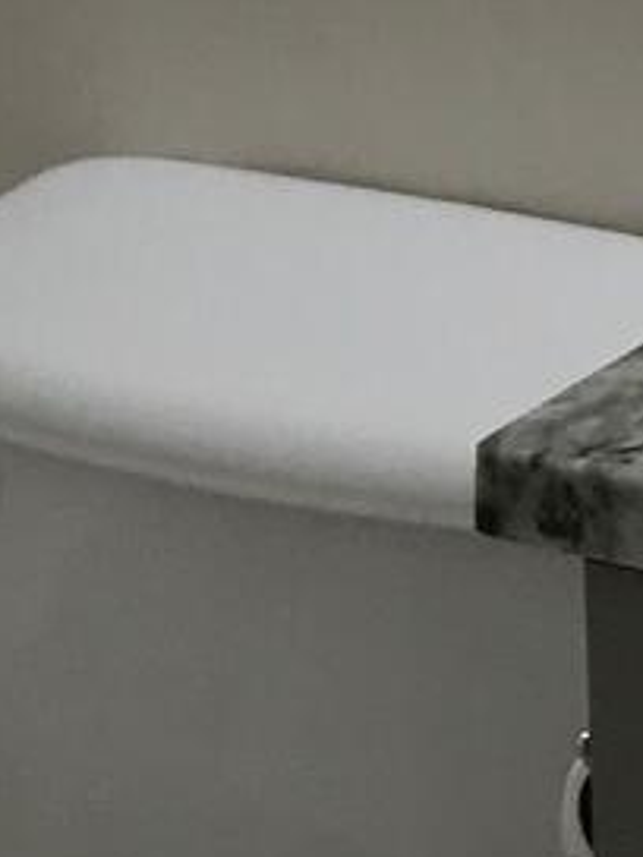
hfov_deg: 7.1
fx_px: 5102
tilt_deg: -9.1
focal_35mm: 206
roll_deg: +2.3
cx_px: 939
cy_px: -586
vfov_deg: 9.2
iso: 25
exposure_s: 1/120
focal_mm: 3.99
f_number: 1.8
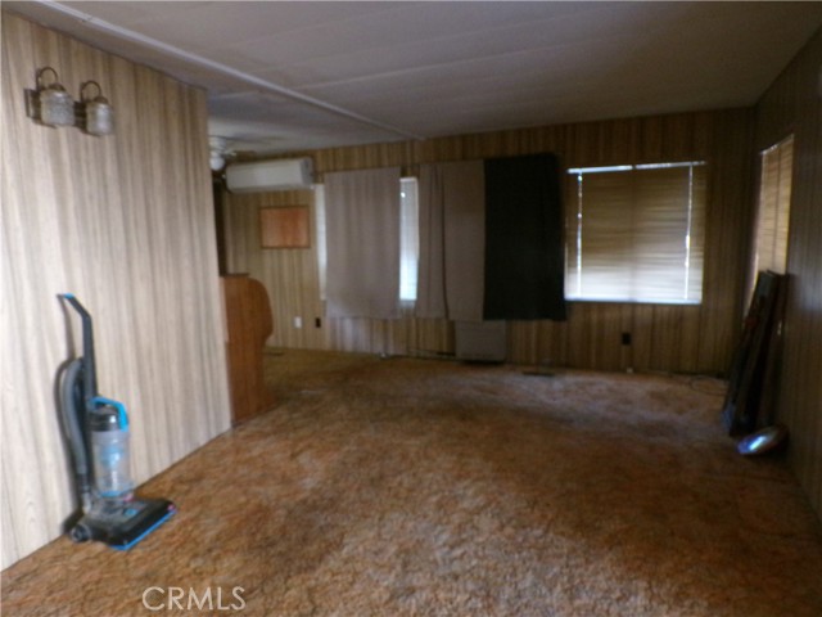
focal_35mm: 24
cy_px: 308
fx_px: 570
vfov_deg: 56.8
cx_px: 411
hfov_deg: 71.6
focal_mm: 4.3
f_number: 3
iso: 800
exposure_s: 1/12
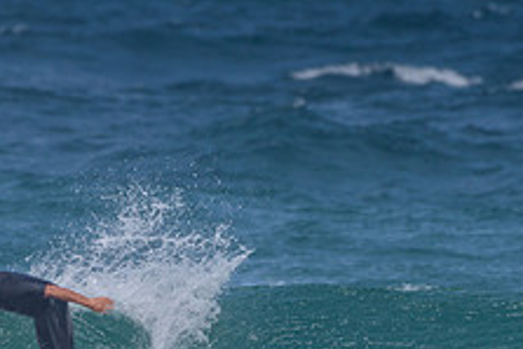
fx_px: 23157
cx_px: 225
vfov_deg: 0.9
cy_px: 325
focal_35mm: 1593
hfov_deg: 1.3
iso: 100
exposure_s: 1/2000
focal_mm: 500
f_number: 5.6
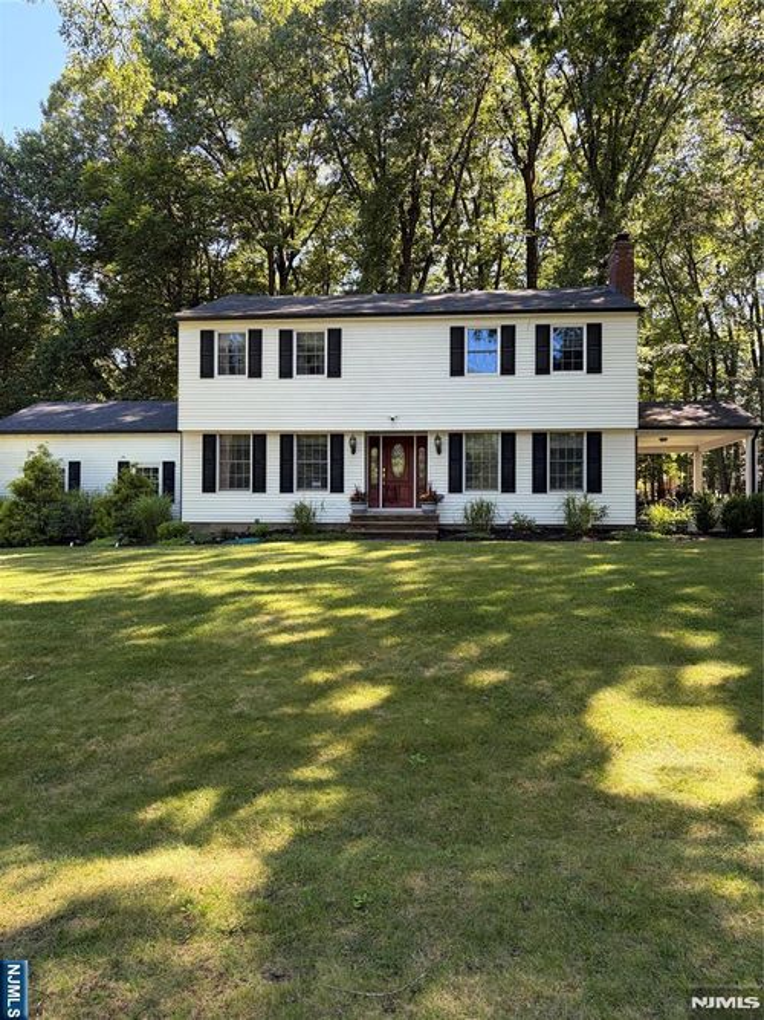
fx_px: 765
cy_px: 510
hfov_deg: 53.0
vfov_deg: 67.3
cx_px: 382
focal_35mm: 26
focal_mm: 5.96
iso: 32
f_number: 1.6
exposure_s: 1/170
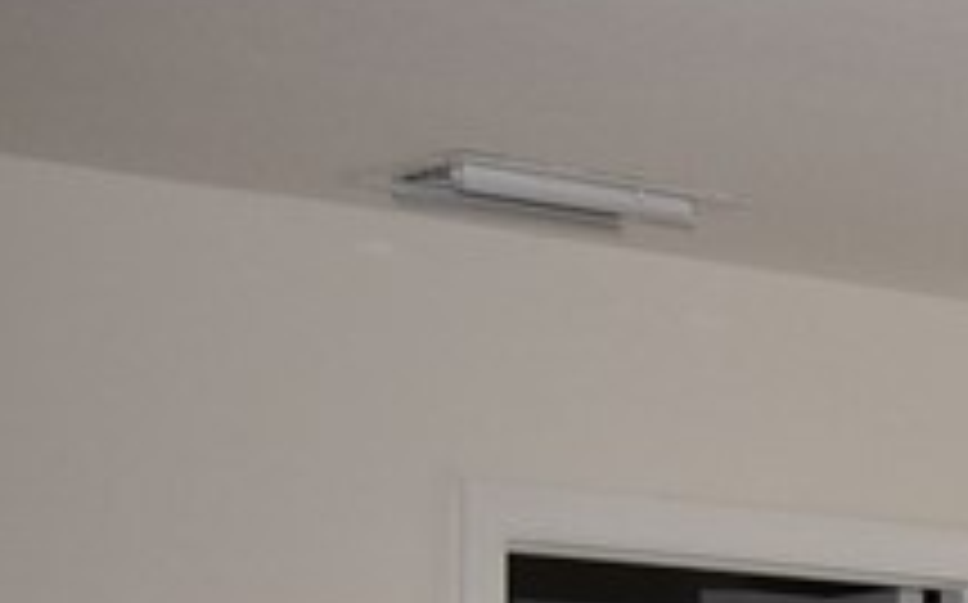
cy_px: 1134
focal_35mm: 139
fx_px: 3664
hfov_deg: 12.1
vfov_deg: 9.0
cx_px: 2328
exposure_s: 1/200
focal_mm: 18
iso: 800
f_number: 5
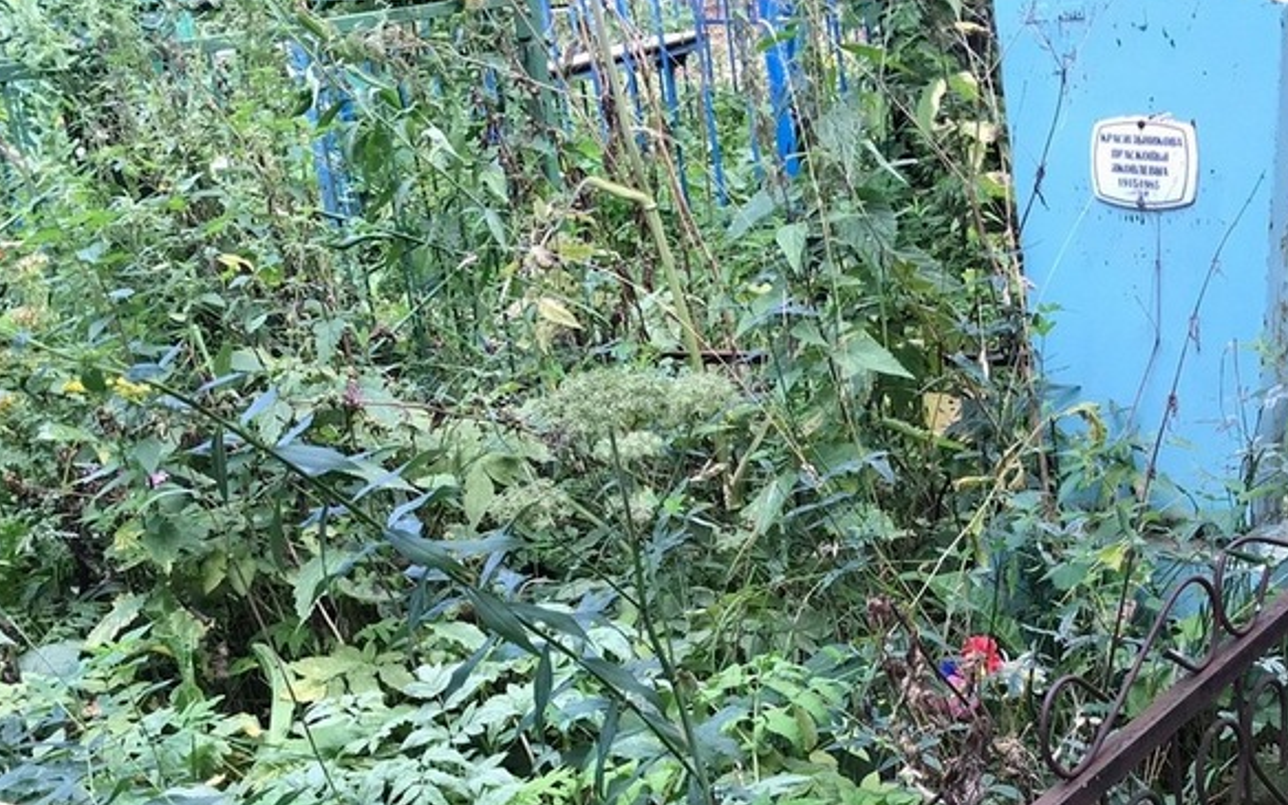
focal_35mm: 52
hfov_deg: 38.7
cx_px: 787
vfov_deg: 24.4
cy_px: 673
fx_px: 1825
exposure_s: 1/100
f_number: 1.8
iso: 32
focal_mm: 3.99
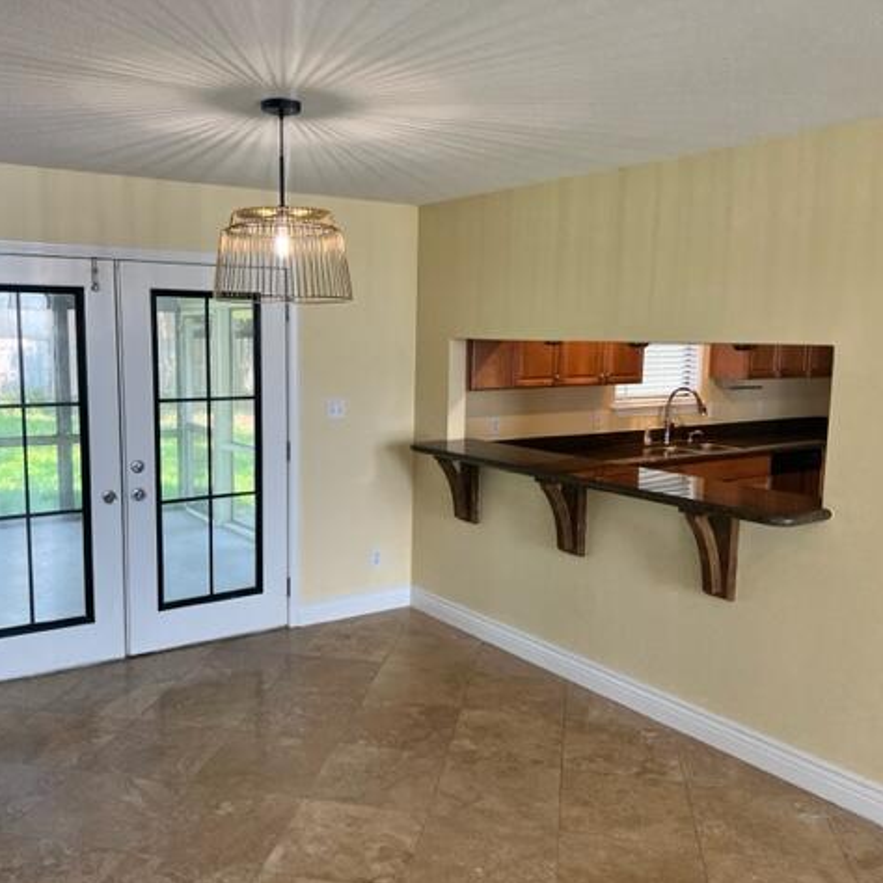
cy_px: 445
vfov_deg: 52.5
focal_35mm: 31
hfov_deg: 52.4
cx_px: 380
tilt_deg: -8.6
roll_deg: -0.3
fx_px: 895
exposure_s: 1/121
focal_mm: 5.7
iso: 64
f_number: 1.5
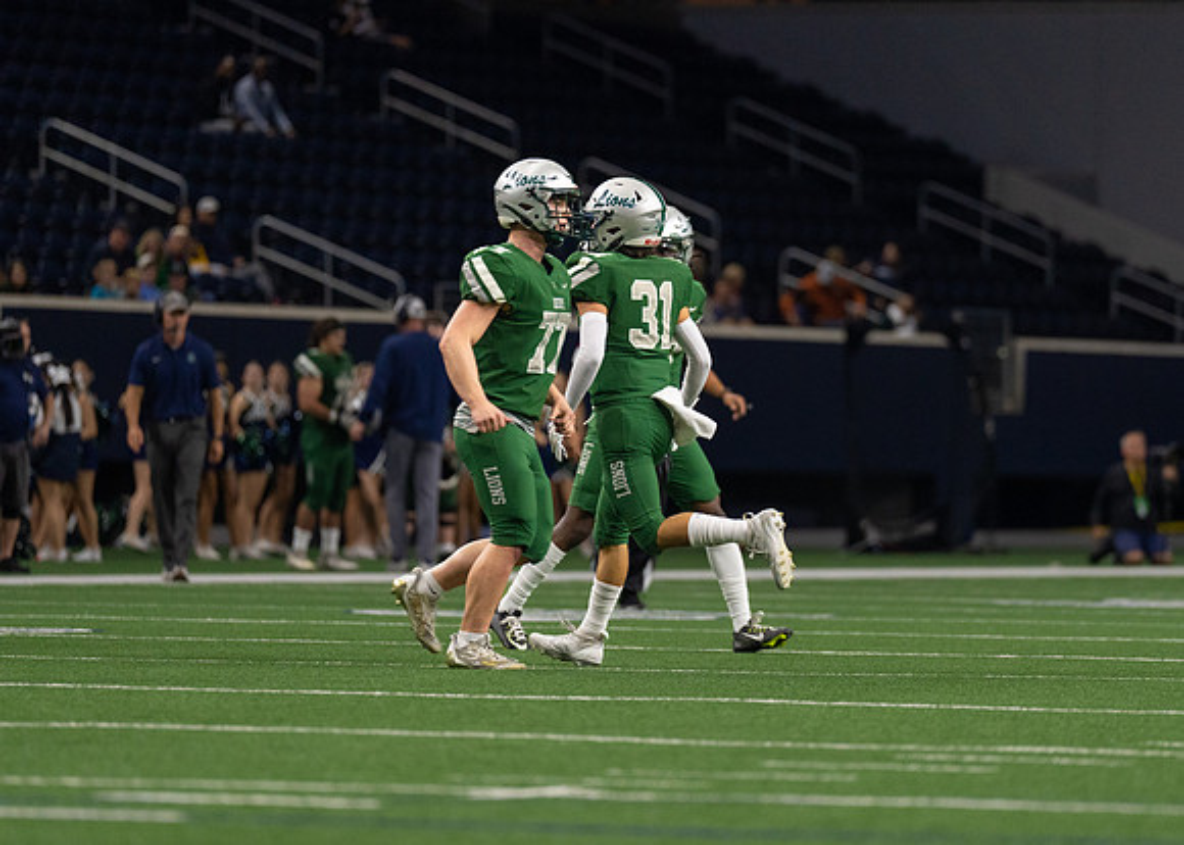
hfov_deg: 6.6
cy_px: 395
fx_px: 10235
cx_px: 770
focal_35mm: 304
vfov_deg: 4.7
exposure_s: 1/1000
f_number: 2.8
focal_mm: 200
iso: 2000
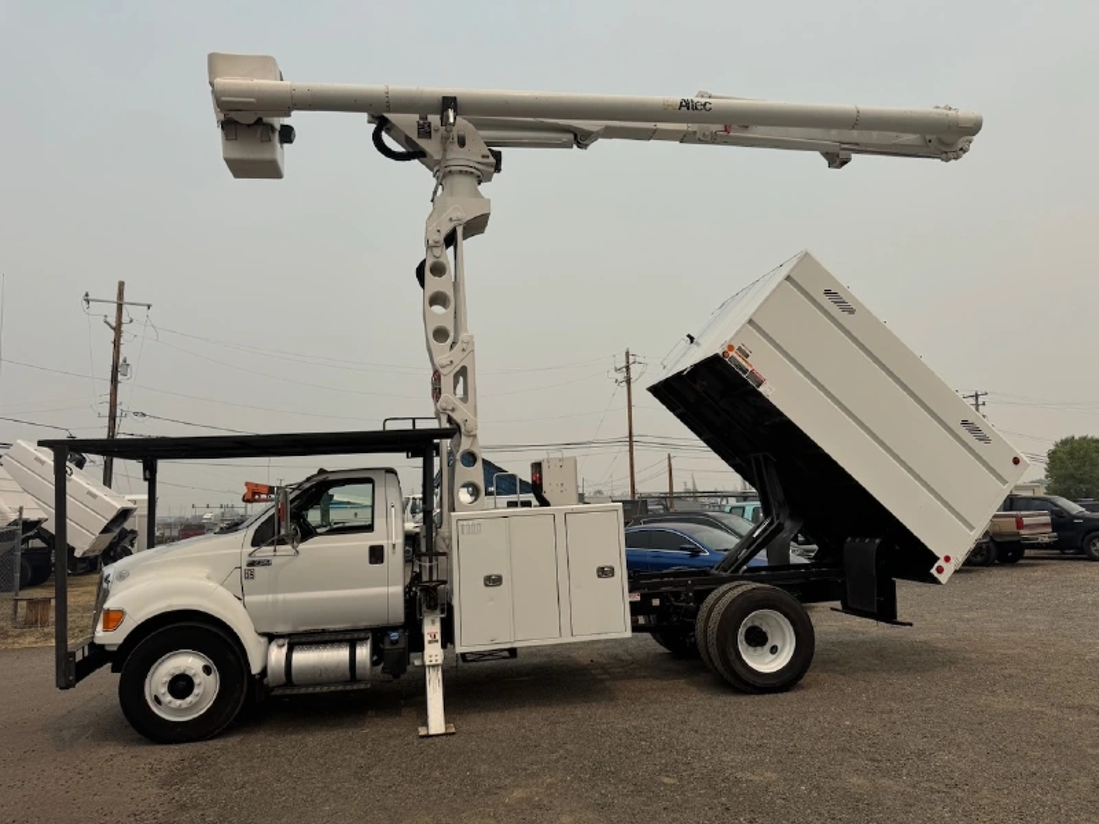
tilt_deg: +6.1
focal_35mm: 24
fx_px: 762
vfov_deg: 56.8
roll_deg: +1.9
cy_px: 412
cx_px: 550
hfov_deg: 71.6
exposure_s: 1/9009
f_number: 1.78
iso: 80
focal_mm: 6.76
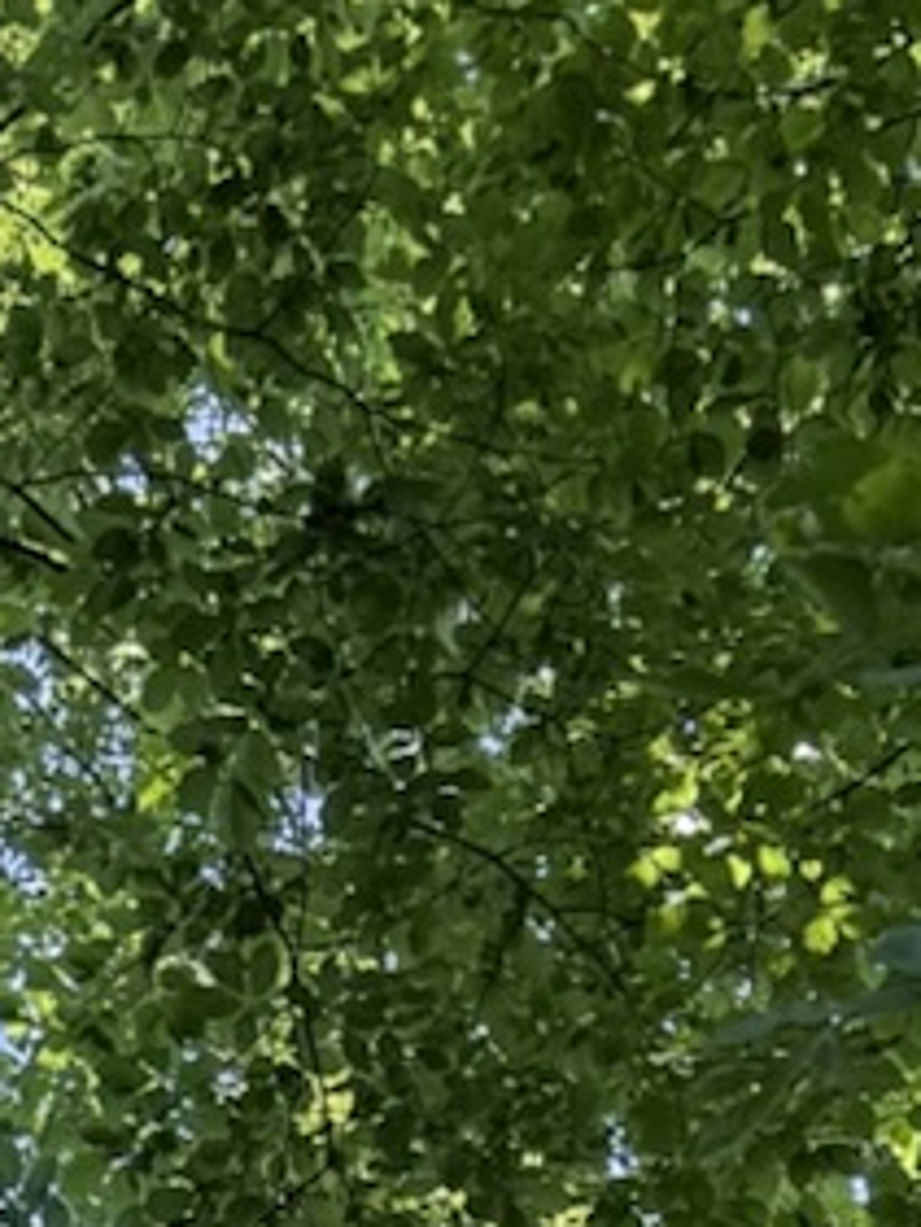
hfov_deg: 8.7
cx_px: 179
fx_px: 6062
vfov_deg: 9.0
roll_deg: +0.3
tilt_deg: +16.2
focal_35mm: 171
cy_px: 3899
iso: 64
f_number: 1.78
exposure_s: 1/277
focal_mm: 6.76
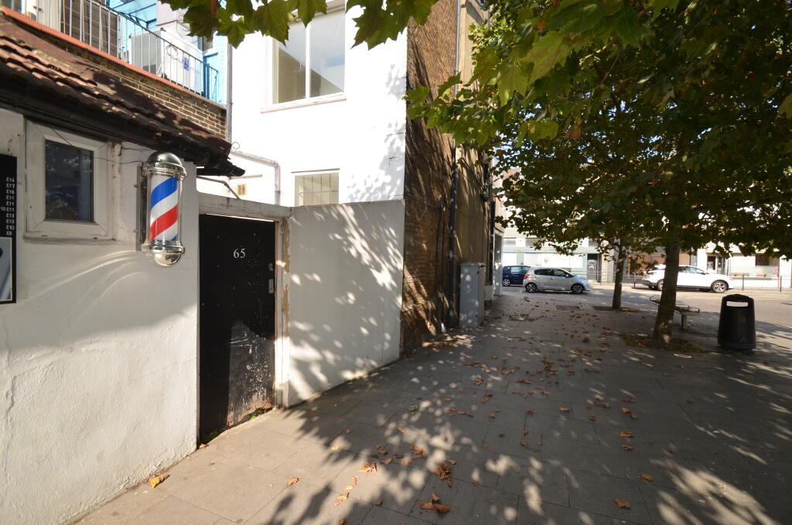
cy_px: 262
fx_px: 329
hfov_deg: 100.5
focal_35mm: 15
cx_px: 396
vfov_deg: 77.1
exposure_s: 1/200
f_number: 5.6
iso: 100
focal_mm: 10
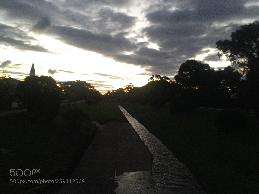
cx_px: 130
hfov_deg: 52.6
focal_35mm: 35
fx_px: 262
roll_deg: -1.5
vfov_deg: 40.7
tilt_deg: -1.8
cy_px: 97
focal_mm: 4.28
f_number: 2.4
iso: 160
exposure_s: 1/20
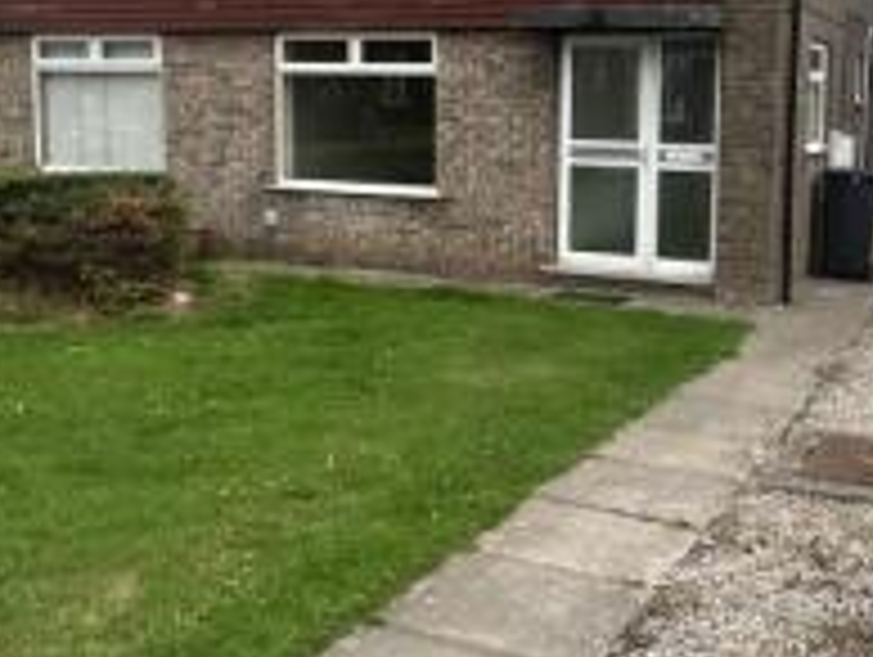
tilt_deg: -6.2
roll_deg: -0.5
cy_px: 214
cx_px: 592
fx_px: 1061
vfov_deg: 34.1
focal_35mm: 42
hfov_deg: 44.0
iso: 50
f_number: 2.2
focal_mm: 2.22
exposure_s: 1/997
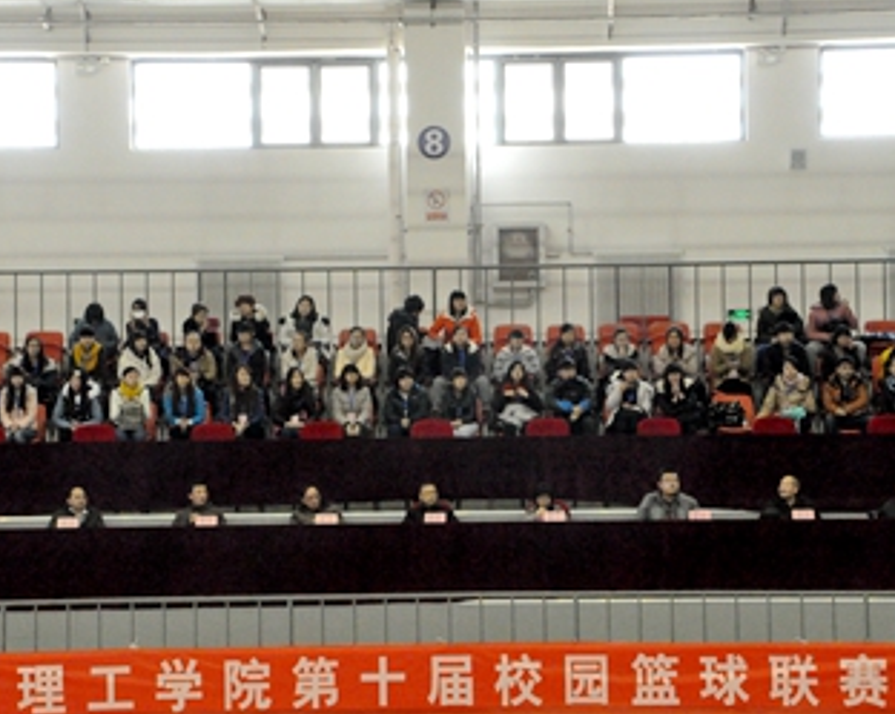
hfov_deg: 14.4
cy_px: 383
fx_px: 3546
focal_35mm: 134
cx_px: 433
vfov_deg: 11.5
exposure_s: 1/50
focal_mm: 66
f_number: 16
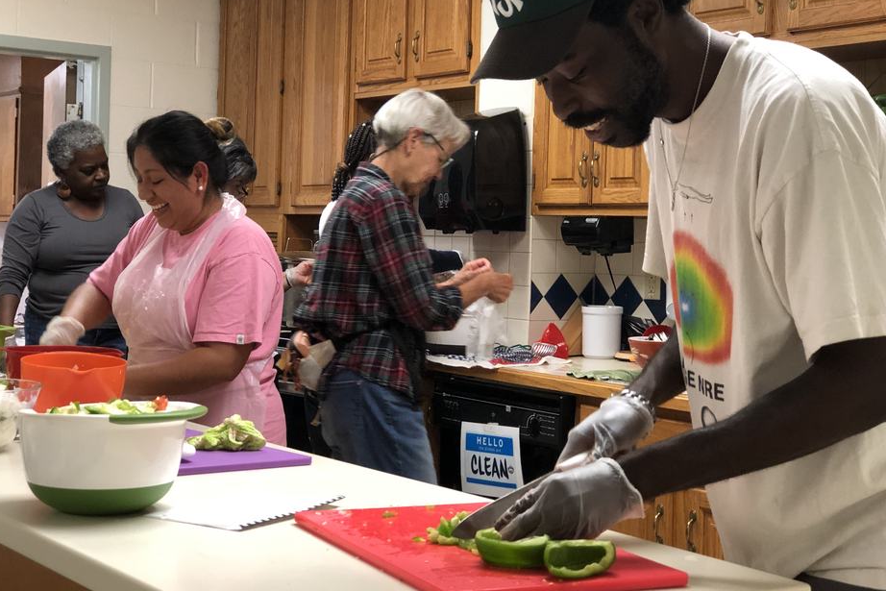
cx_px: 443
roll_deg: -2.0
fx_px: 1477
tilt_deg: -1.9
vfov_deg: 22.6
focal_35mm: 60
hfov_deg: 33.4
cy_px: 266
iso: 200
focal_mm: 6.6
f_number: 2.8
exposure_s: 1/30
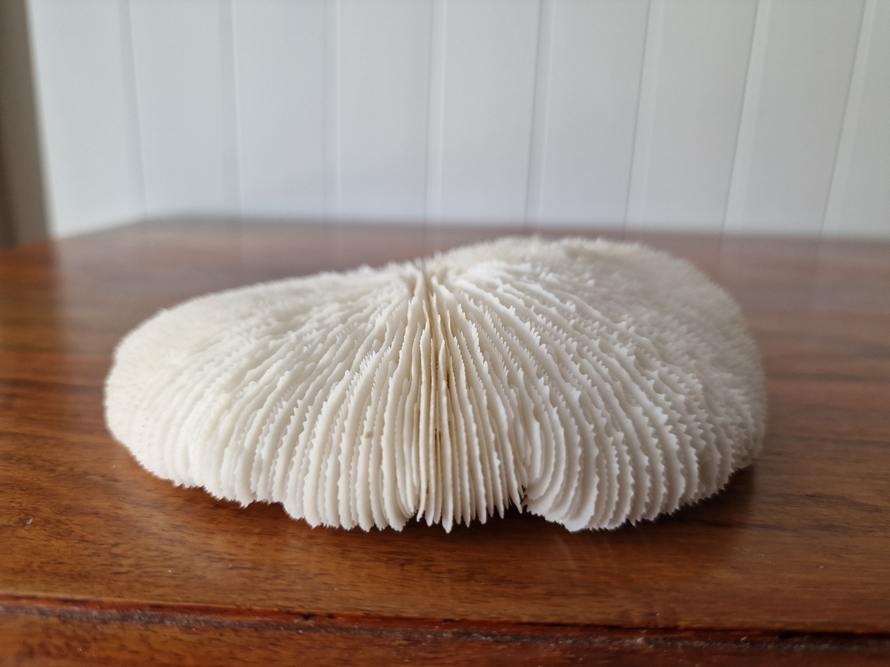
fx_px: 591
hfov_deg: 73.9
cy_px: 334
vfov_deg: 58.9
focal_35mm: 23
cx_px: 445
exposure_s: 1/212
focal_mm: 6.4
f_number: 1.8
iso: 50
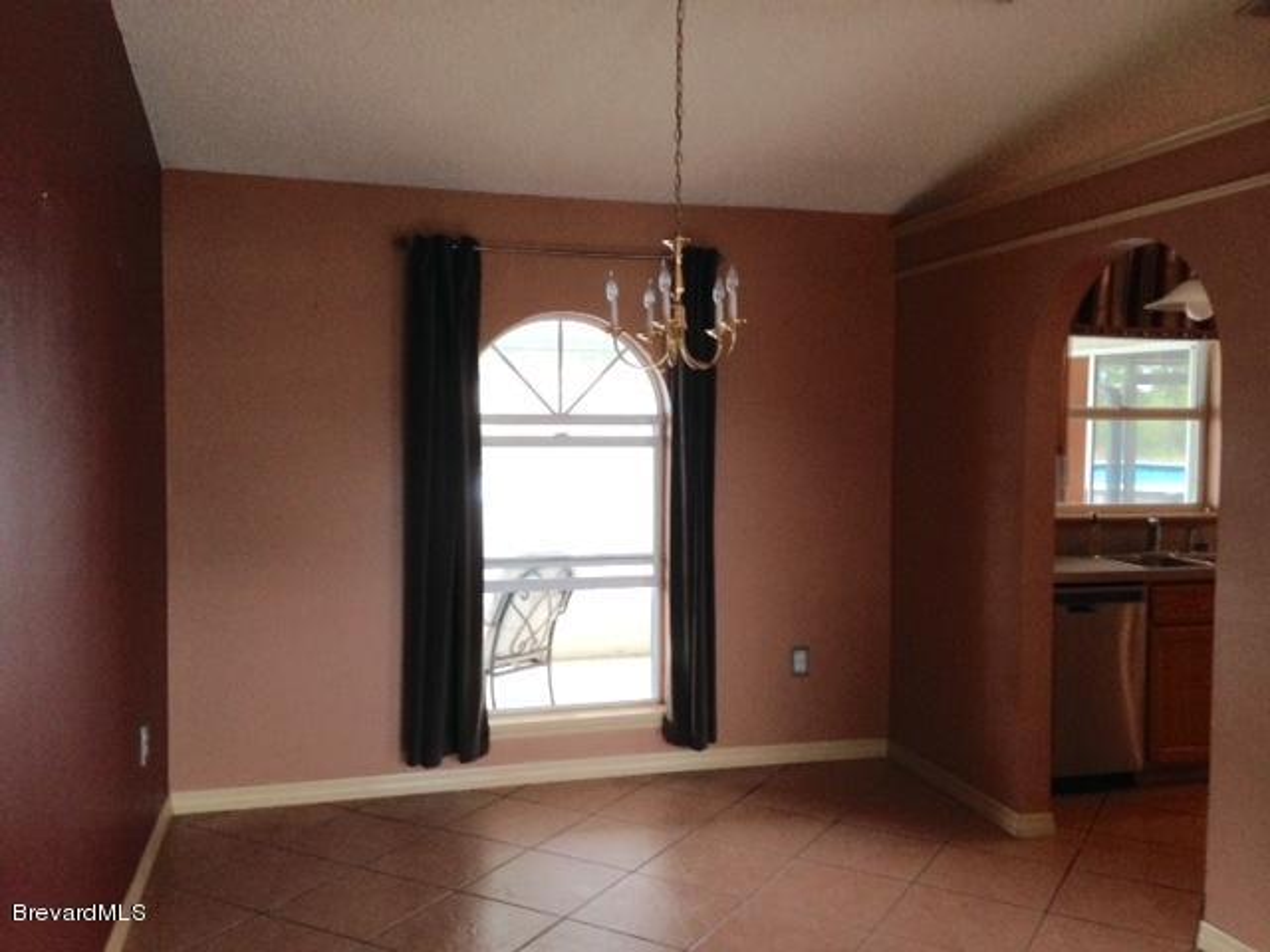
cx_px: 635
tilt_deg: -2.0
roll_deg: -0.4
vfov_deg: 42.9
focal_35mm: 33
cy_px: 476
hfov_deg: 55.4
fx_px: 1211
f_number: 2.4
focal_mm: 4.12
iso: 160
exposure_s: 1/20
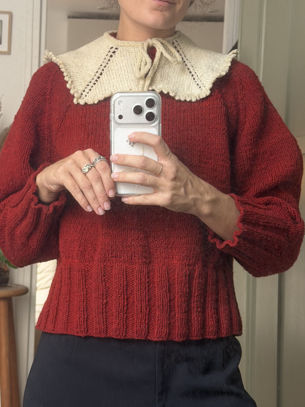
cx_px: 133
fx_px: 846
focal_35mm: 72
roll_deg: -1.9
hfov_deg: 20.4
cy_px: 206
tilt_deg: -11.5
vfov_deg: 27.0
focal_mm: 6.76
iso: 100
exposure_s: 1/60
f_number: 1.78
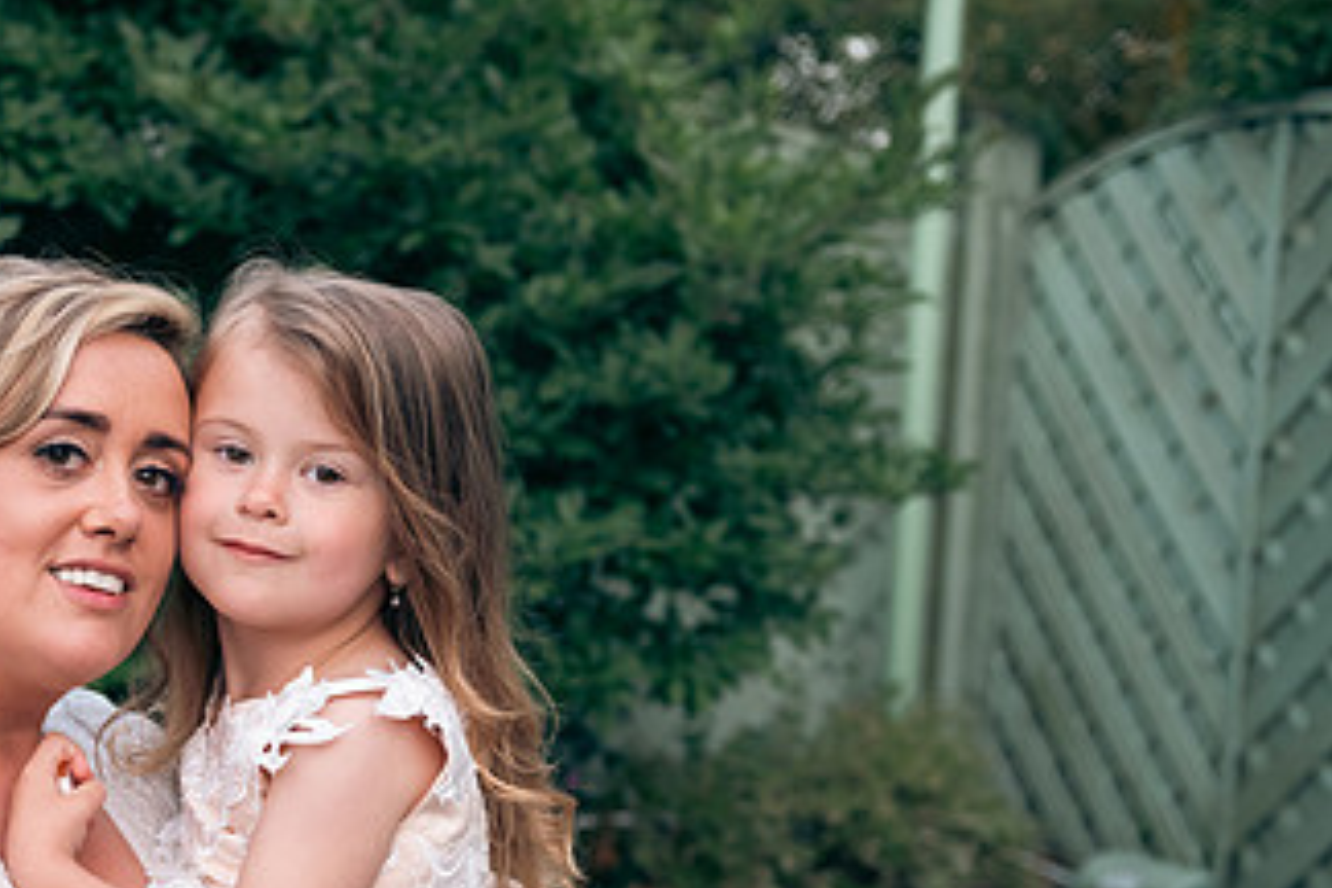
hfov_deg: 28.6
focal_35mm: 68
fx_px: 2516
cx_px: 144
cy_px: 750
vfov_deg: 19.7
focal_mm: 38
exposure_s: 1/160
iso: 320
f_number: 3.5
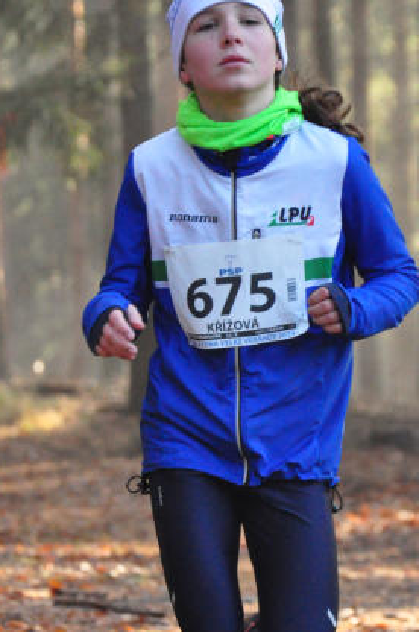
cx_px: 227
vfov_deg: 6.8
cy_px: 375
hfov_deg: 4.5
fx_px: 5306
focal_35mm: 303
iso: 3200
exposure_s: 1/500
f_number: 5.6
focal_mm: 105
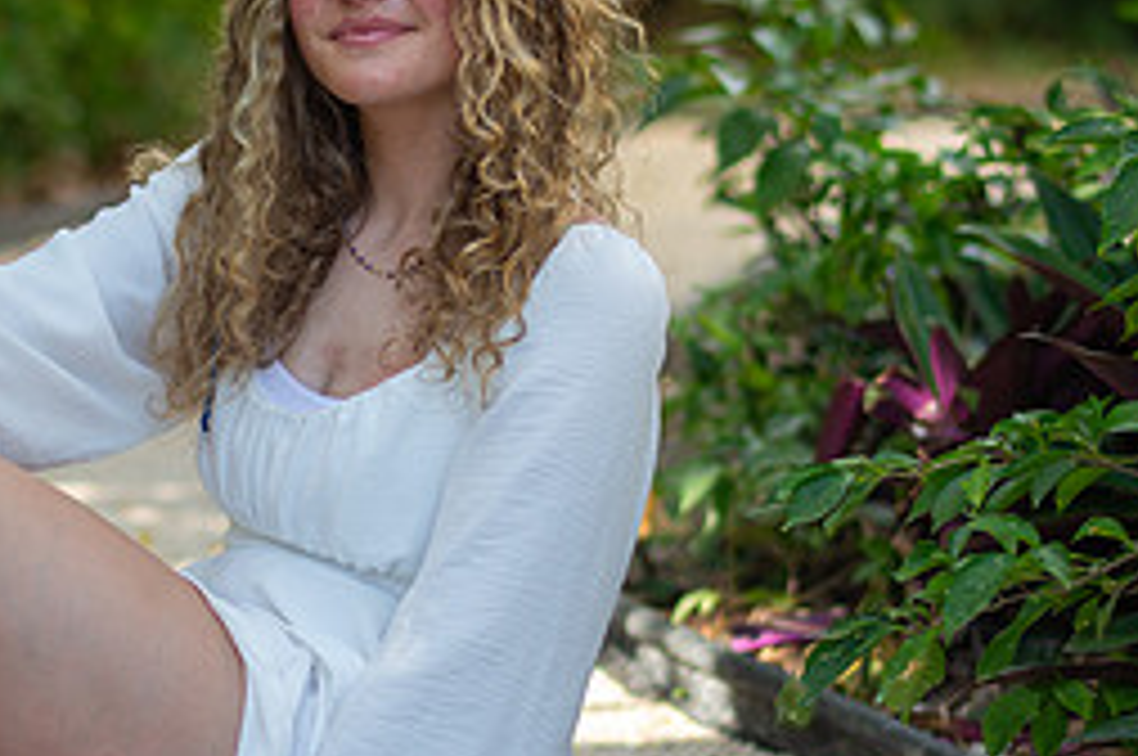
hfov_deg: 15.3
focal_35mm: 133
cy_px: 423
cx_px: 207
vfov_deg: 10.3
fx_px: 4199
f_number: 2
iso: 400
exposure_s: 1/800
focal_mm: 58
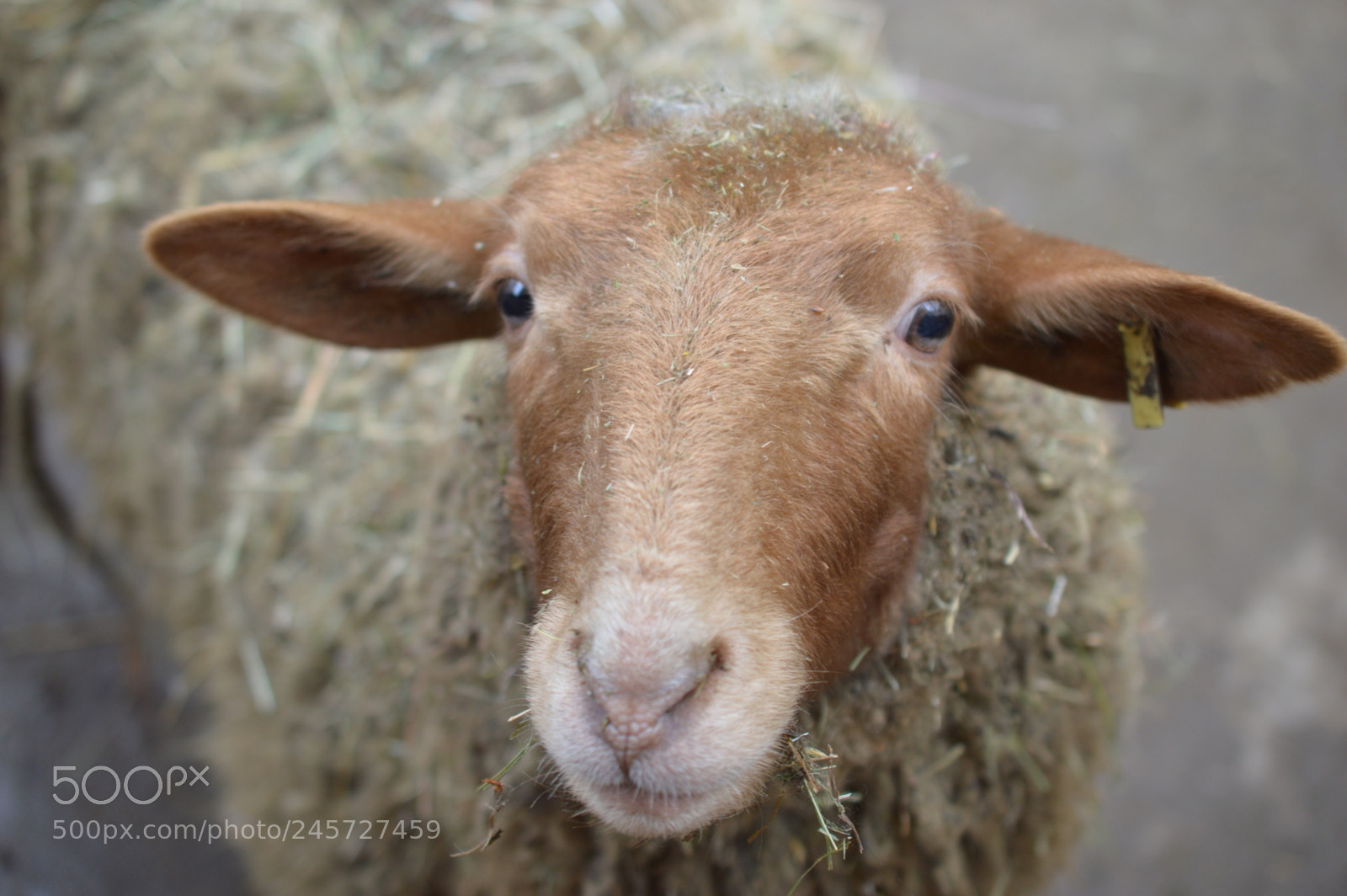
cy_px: 448
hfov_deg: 33.4
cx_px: 674
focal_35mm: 60
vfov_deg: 22.6
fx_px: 2243
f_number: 2.8
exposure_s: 1/125
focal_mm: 40
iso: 220
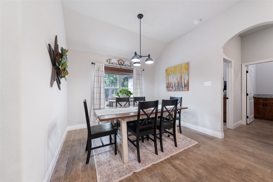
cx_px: 136
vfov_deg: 90.1
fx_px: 91
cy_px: 91
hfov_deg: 112.6
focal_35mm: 12
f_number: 7.1
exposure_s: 1.3
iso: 125
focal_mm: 12
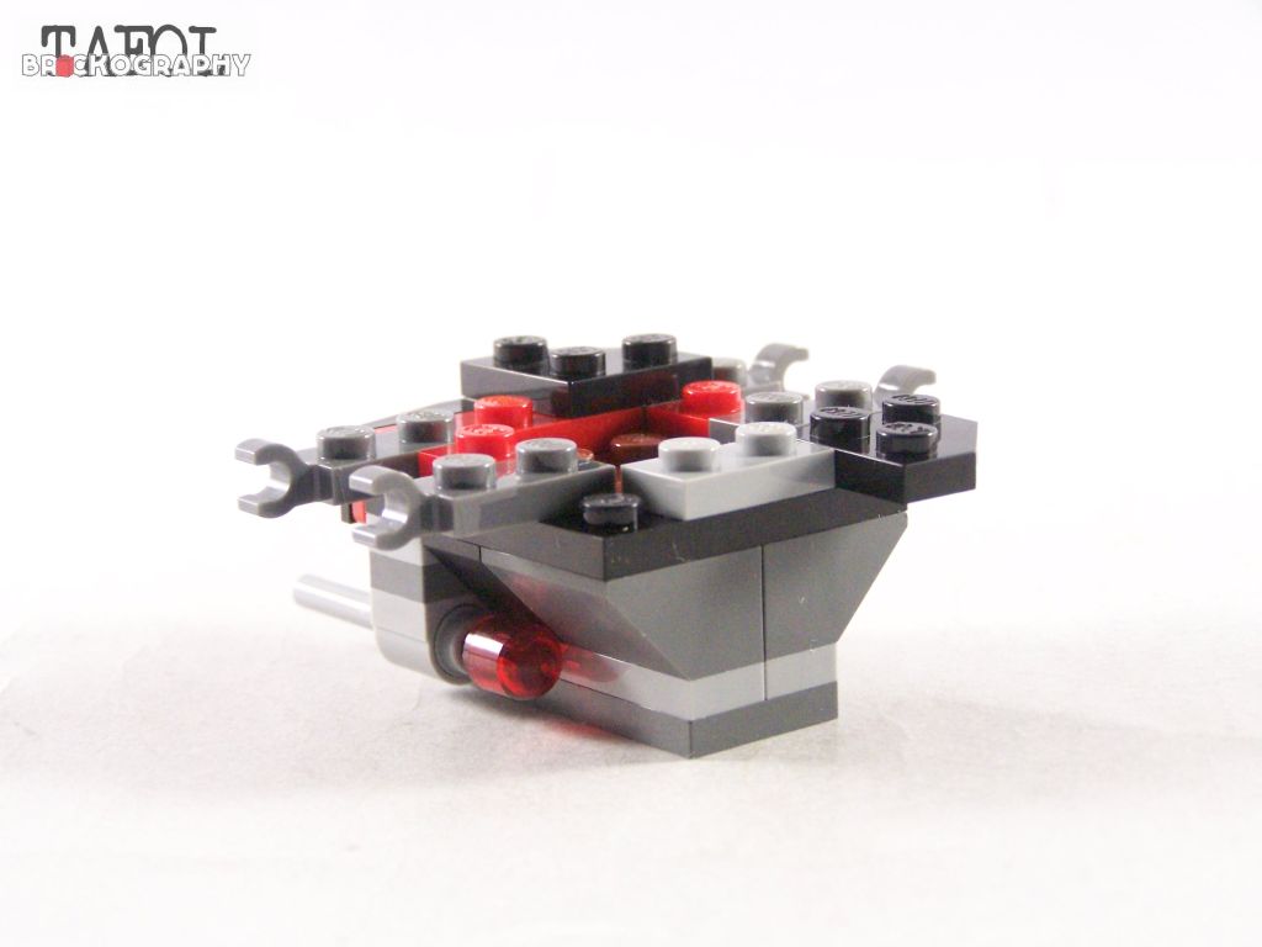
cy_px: 474
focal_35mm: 82
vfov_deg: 18.0
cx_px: 631
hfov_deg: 23.8
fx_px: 2989
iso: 400
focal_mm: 13.7
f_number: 3.2
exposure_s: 1/60
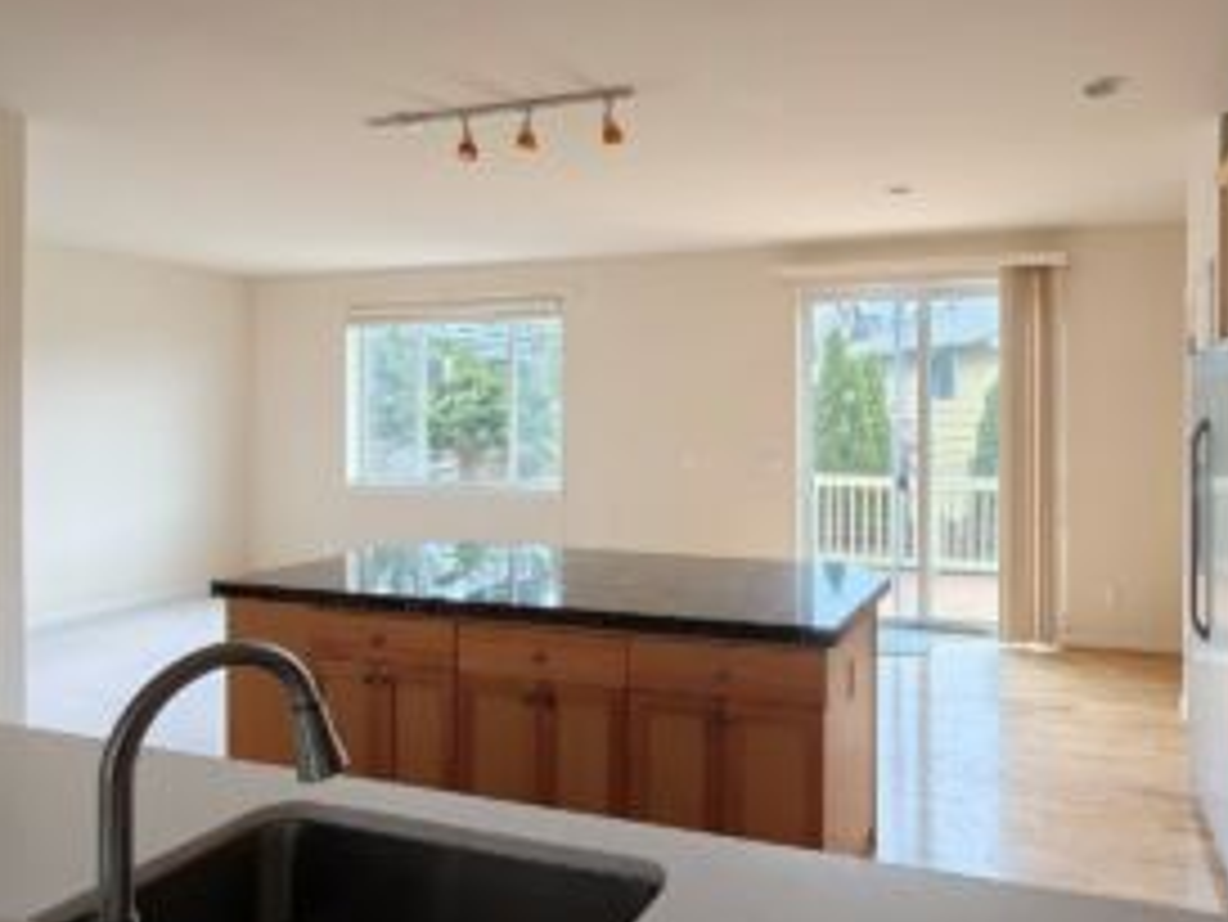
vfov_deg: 61.0
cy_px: 423
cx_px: 819
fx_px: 781
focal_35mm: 22
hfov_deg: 74.0
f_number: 2
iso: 1600
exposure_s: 1/125
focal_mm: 2.3
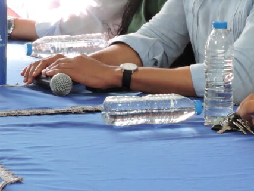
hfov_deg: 7.8
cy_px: -4
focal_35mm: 252
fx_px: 1849
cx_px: 302
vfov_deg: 5.9
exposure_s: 1/15
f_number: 4.2
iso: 800
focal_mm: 18.7
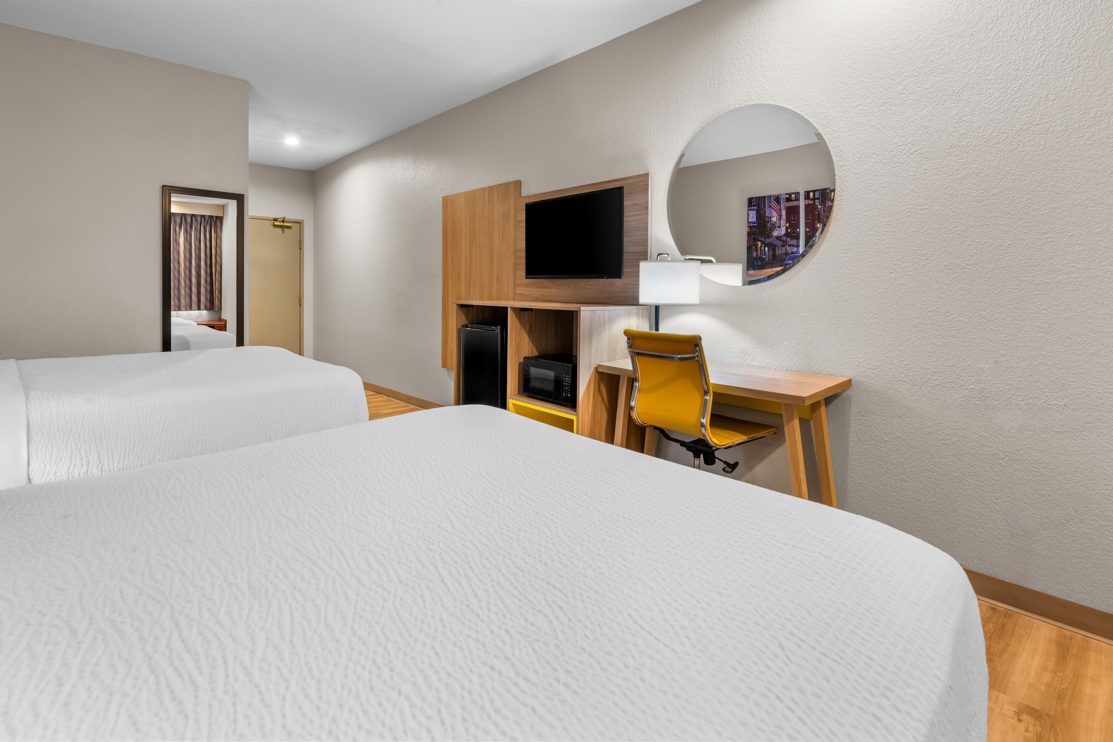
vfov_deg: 77.3
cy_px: 371
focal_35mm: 15
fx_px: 464
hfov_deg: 100.4
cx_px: 556
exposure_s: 2
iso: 100
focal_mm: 15
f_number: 8
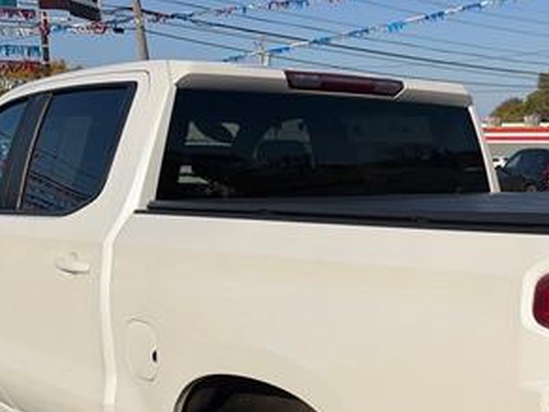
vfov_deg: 25.1
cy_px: 342
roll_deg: -0.3
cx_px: 417
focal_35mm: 57
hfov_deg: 33.1
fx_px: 904
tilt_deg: -12.3
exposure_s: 1/7813
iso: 50
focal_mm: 5.96
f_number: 1.6
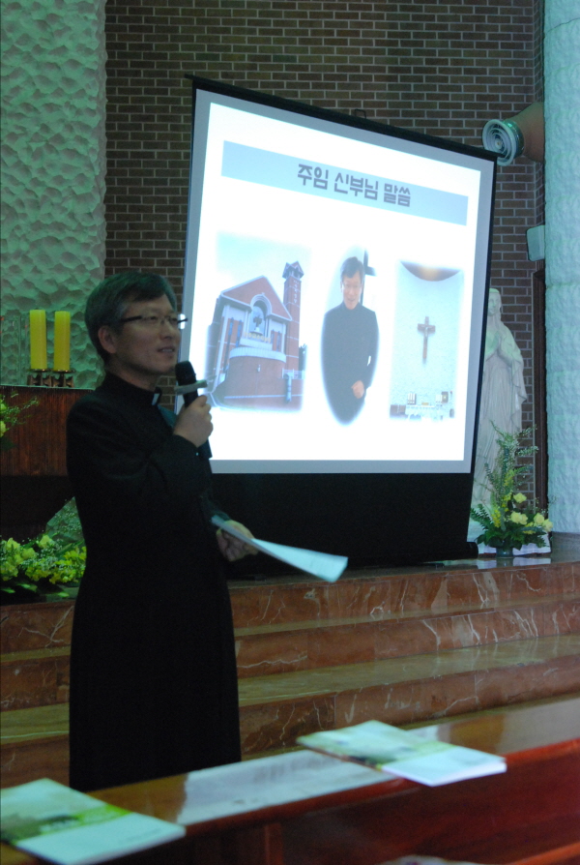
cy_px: 432
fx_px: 1588
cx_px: 290
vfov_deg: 30.5
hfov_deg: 20.7
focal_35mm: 66
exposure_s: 1/30
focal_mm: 44
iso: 1600
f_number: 4.5
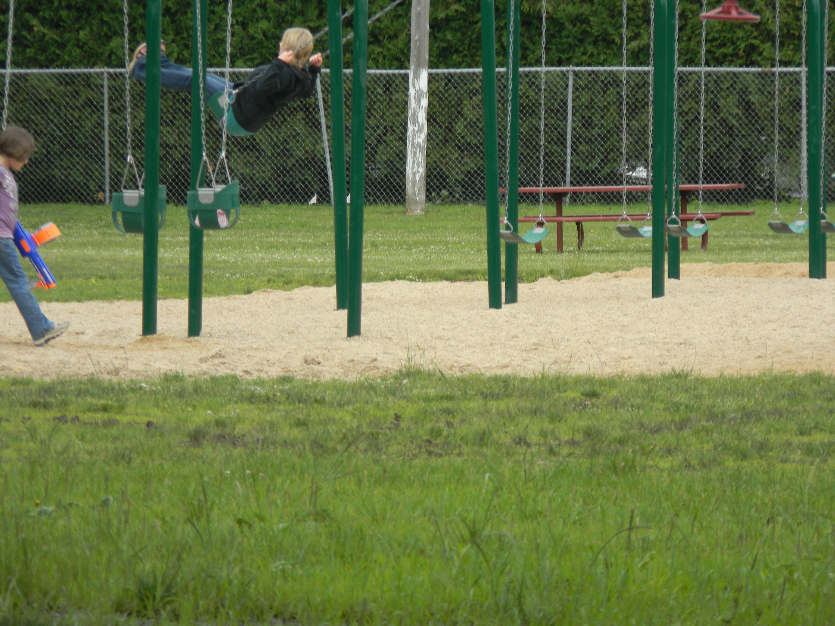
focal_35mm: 414
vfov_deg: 3.6
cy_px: 313
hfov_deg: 4.8
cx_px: 418
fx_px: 9986
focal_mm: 75
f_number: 5.4
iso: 80
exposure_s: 1/206
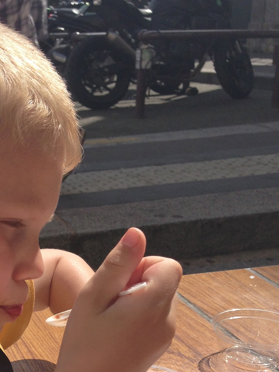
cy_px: 338
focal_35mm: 67
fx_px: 720
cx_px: 10
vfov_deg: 27.8
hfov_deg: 21.3
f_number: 2.4
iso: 50
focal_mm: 4.13
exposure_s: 1/2008
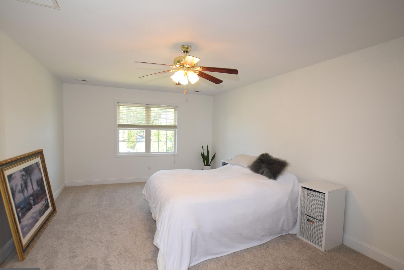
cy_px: 140
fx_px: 197
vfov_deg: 68.8
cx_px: 208
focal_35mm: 18
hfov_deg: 91.5
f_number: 5.6
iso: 720
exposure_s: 1/125
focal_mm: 11
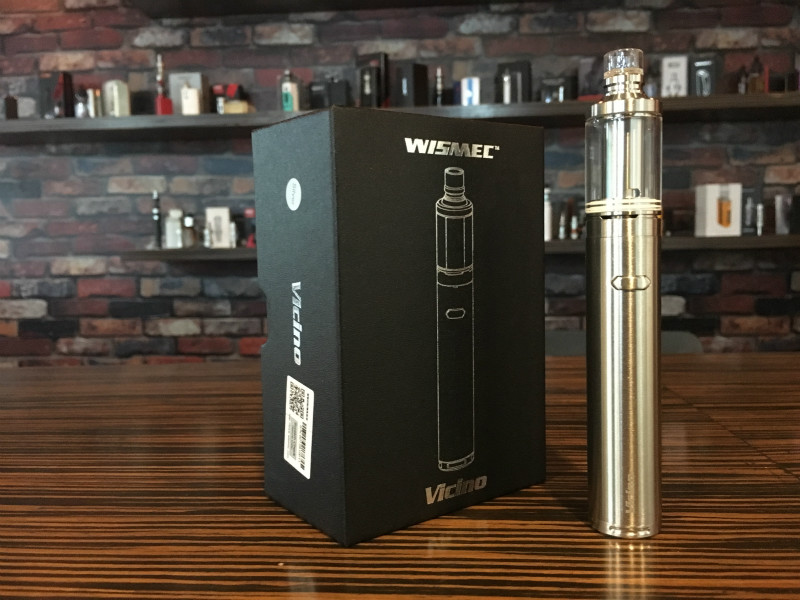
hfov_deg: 61.7
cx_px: 400
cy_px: 300
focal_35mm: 29
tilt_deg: -5.3
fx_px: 670
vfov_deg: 48.2
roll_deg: +0.3
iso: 320
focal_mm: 4.15
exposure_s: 1/17
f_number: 2.2
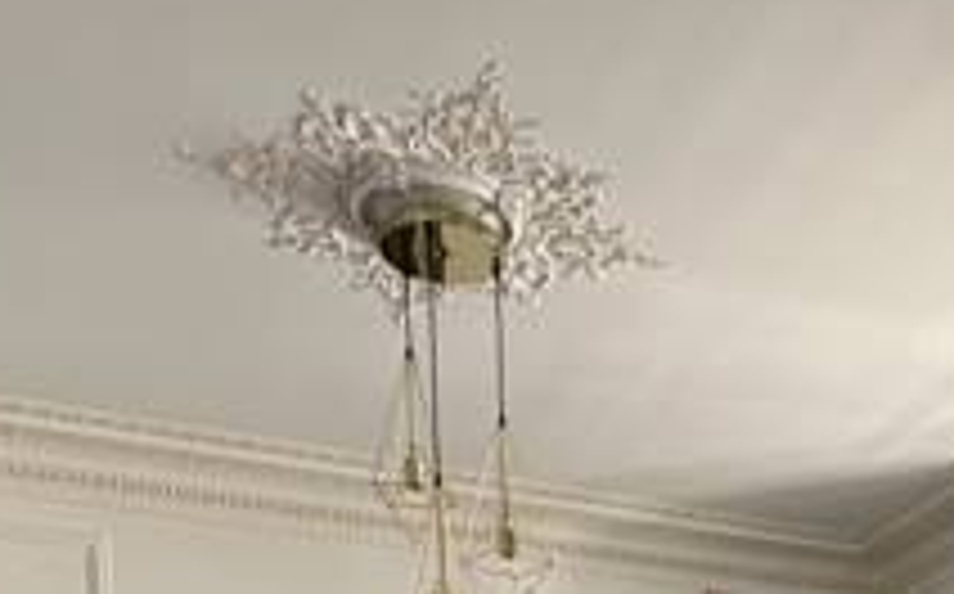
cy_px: 1138
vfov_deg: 17.5
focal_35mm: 56
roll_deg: +1.5
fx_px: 1454
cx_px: 873
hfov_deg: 34.2
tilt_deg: -3.9
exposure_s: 1/99
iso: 125
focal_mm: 2.22
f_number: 2.2
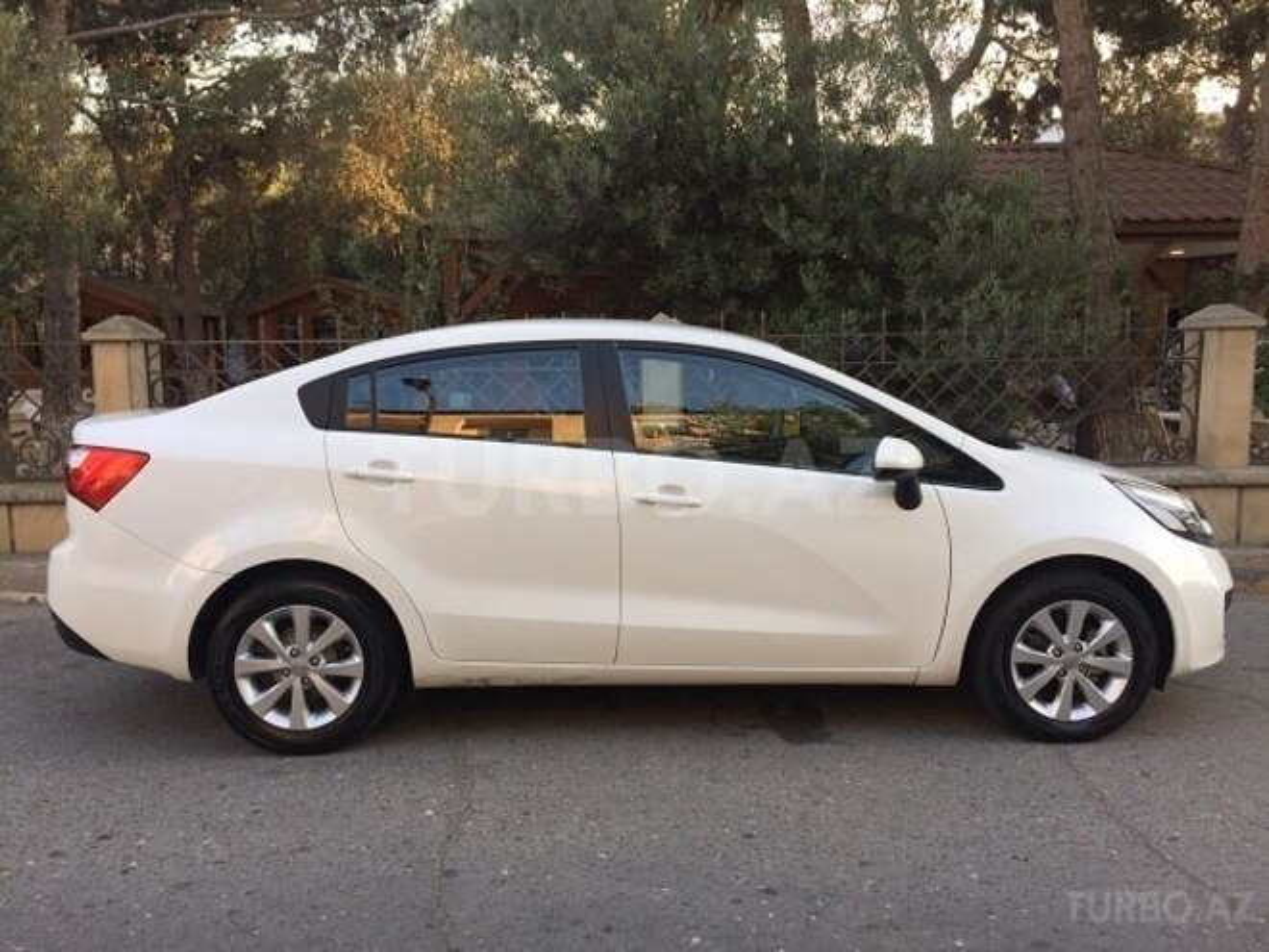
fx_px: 1063
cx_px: 634
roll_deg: +1.1
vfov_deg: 48.2
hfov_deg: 61.7
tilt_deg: -8.2
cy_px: 476
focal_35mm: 29
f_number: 2.2
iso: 32
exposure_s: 1/137
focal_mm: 4.15
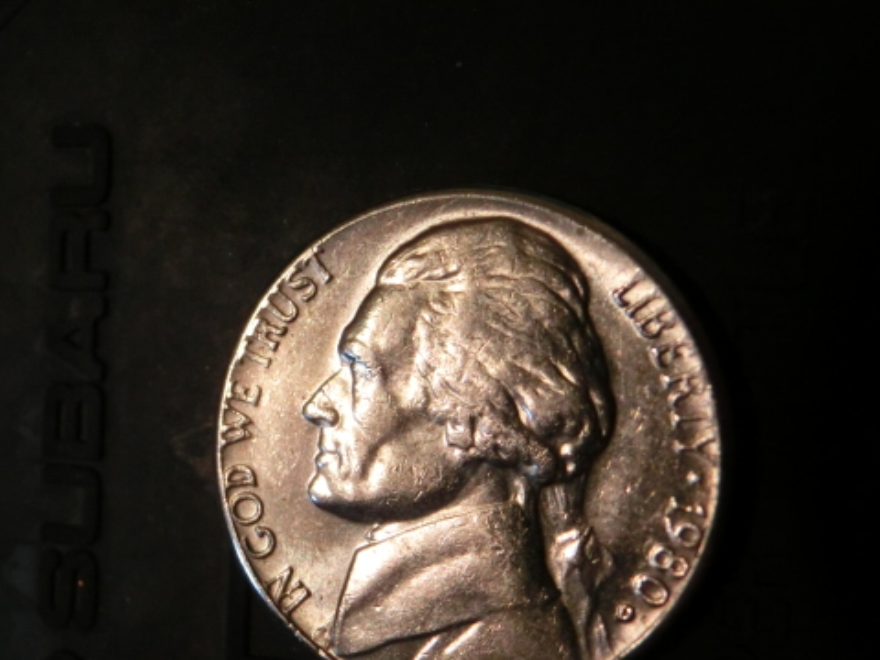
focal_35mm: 44
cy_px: 405
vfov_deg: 32.7
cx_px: 336
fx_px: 1119
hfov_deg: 42.7
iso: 800
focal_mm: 5.93
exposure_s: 1/125
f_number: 3.7
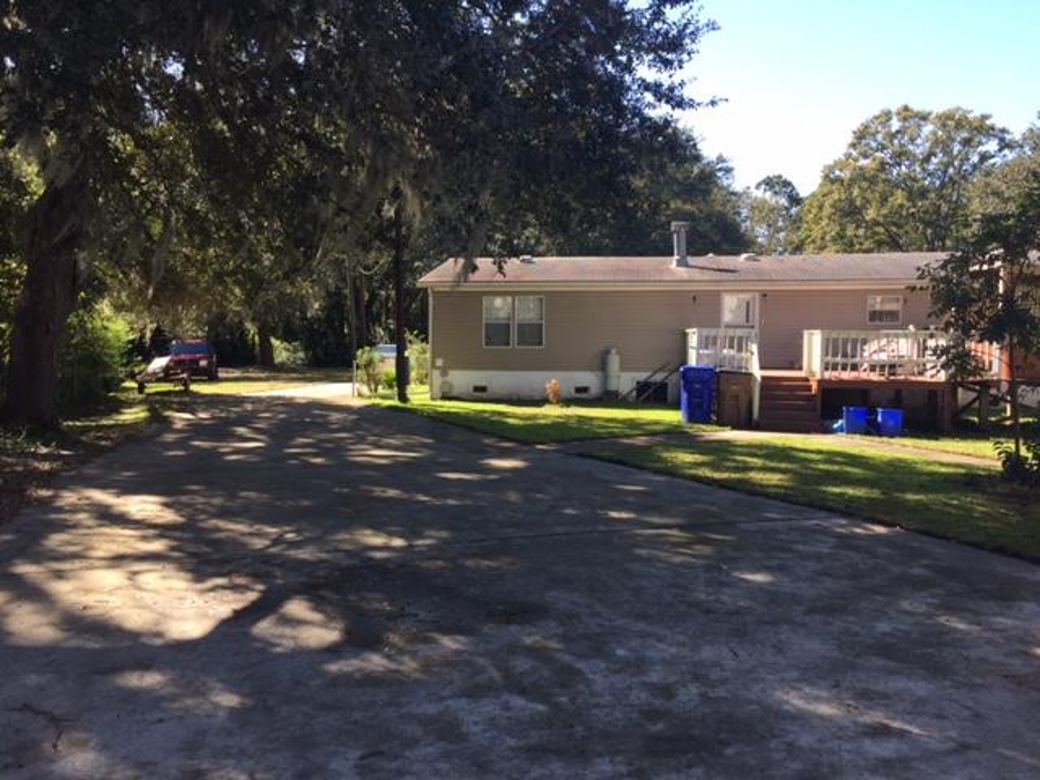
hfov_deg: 61.7
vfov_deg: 48.2
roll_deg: -1.0
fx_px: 871
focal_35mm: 29
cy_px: 390
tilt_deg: -3.2
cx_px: 520
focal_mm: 4.15
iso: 32
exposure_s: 1/430
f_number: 2.2
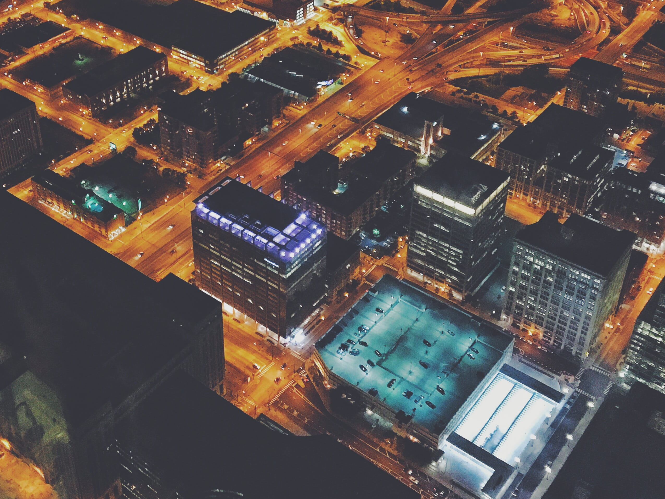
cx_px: 230
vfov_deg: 30.9
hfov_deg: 40.8
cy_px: 115
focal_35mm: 46
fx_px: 884
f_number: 2.2
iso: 400
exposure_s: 1/15
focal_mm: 4.15
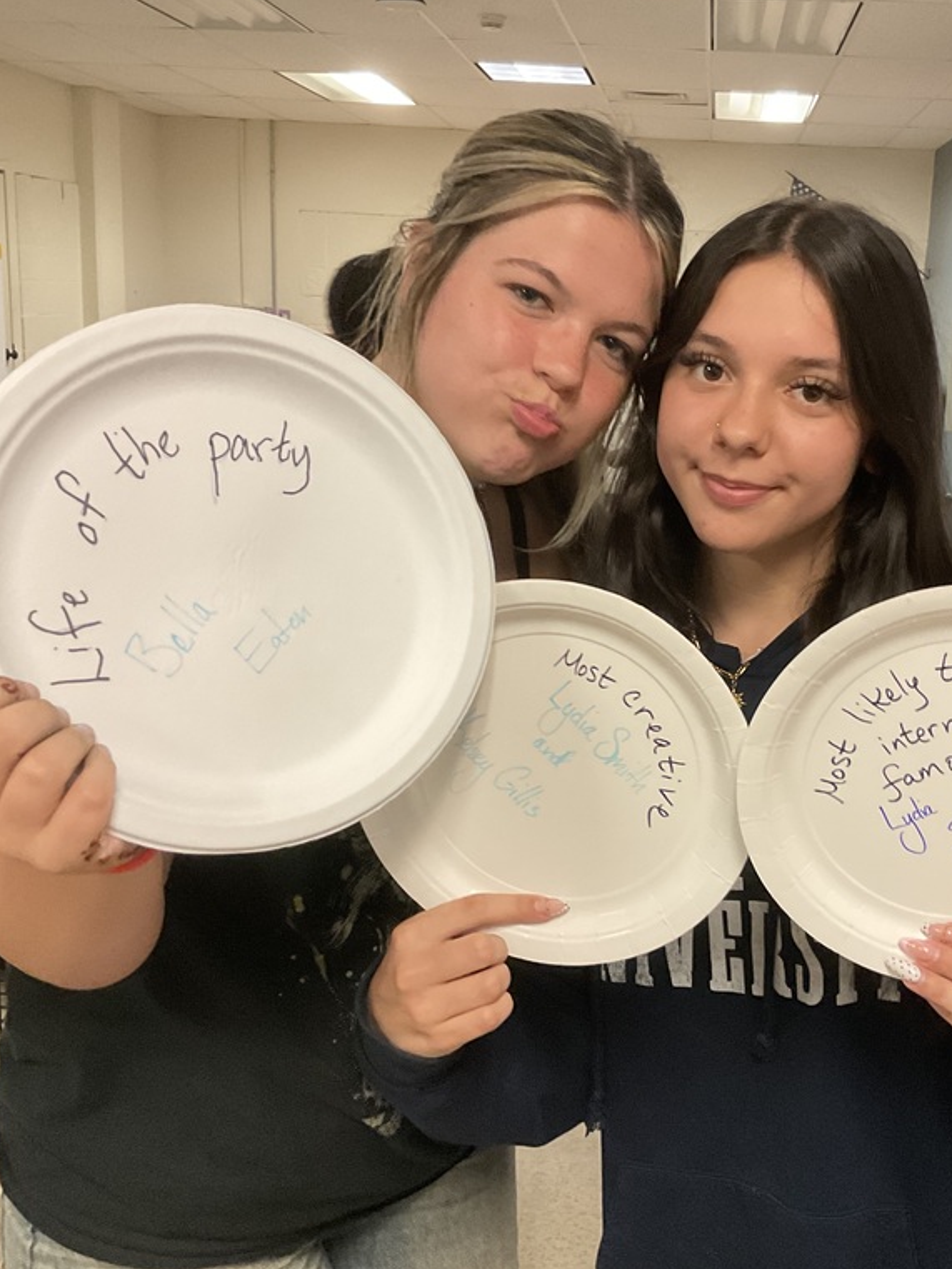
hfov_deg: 36.4
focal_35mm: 39
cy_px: 635
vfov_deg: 47.9
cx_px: 654
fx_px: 1430
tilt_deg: -13.8
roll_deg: -1.5
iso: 200
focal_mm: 3
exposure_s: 1/40
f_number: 1.8
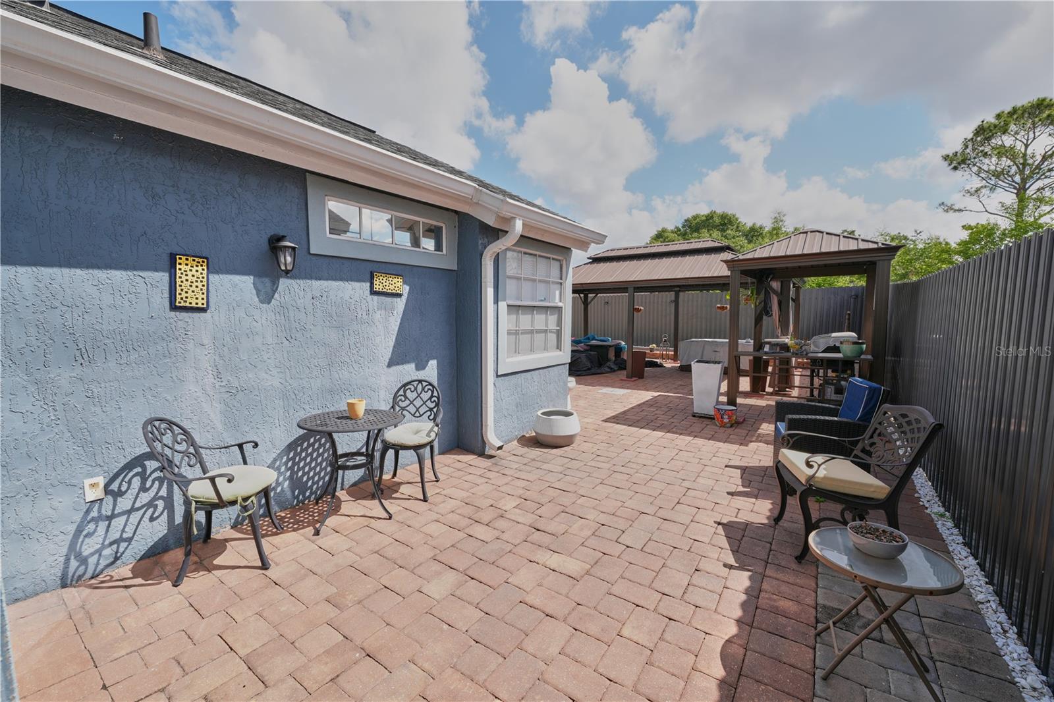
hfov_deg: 104.3
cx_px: 527
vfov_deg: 81.2
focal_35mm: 14
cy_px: 351
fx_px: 410
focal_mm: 14
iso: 100
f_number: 7.1
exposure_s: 1/200
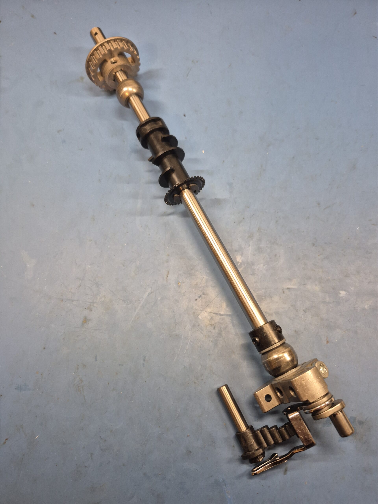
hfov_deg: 58.9
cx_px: 189
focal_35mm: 23
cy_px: 252
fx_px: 335
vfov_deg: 73.9
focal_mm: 5.4
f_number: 1.8
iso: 400
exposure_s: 1/120
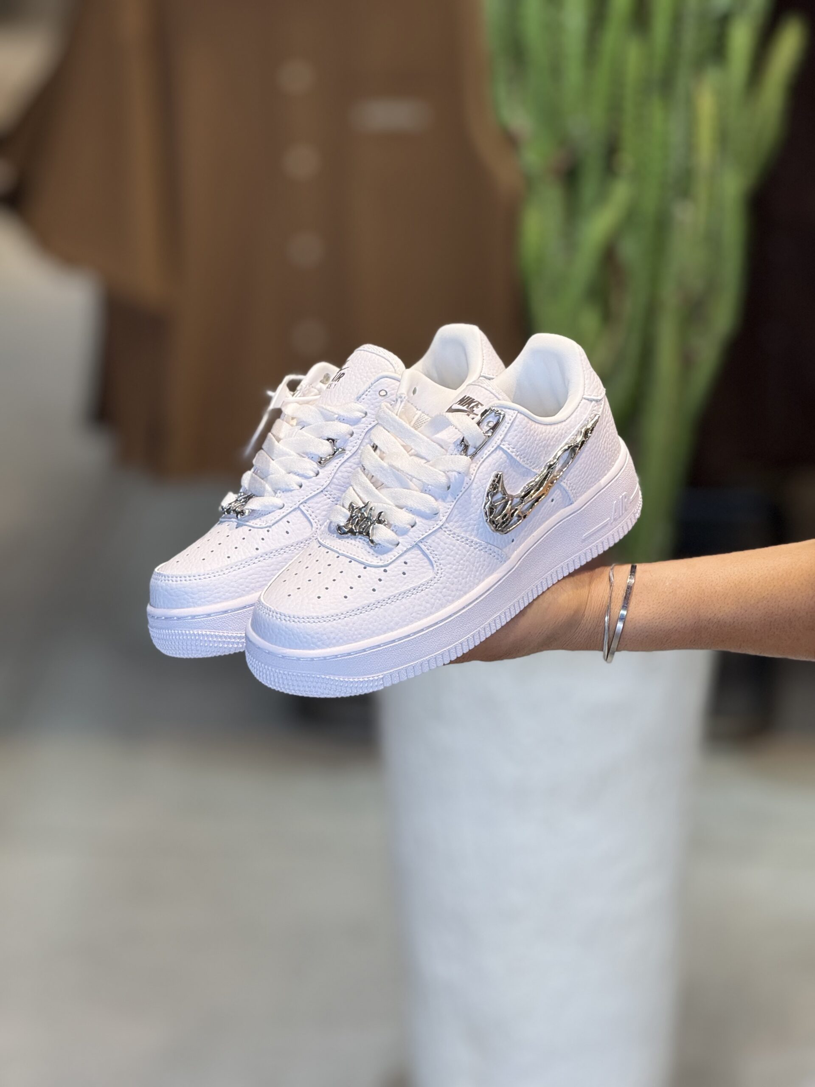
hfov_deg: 12.3
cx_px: 408
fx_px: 3767
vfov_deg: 16.4
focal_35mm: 120
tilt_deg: -14.5
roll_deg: -1.2
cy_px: 544
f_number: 2.8
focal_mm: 15.66
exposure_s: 1/100
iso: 64
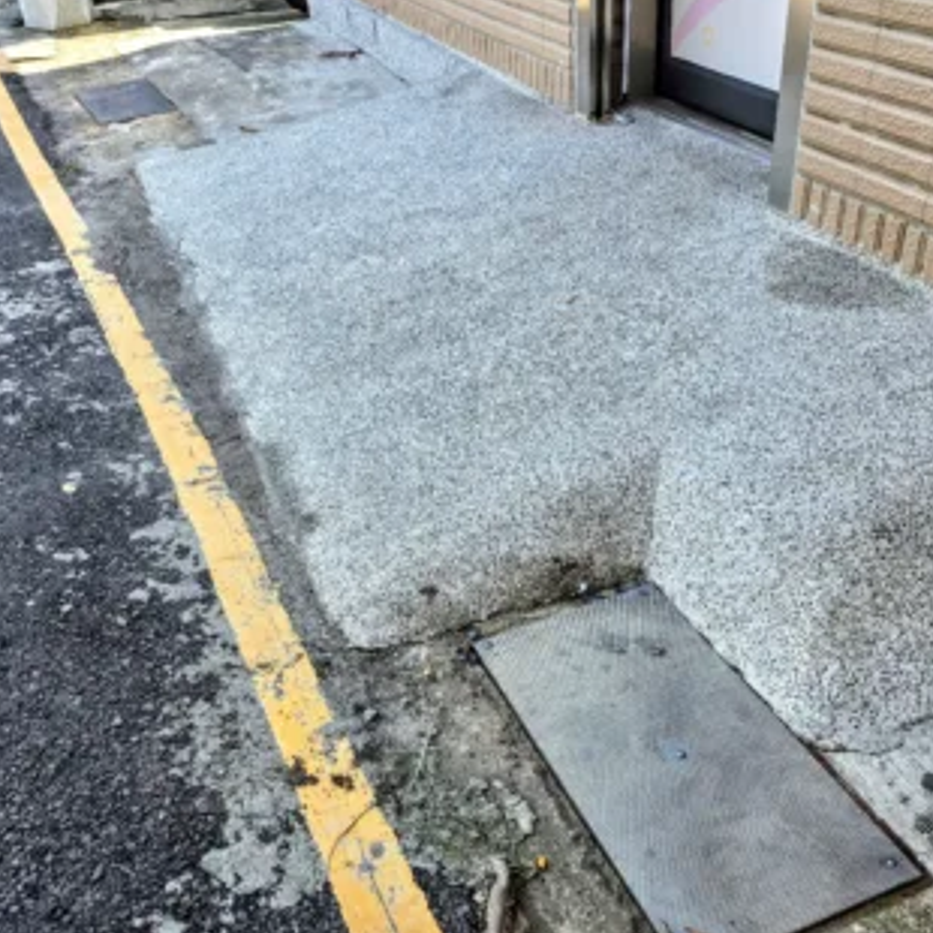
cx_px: 465
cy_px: 557
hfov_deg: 47.2
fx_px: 1067
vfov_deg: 47.0
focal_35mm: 35
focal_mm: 6.3
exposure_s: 1/180
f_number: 1.7
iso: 20
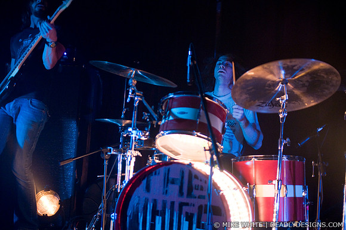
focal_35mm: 45
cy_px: 115
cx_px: 173
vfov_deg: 29.8
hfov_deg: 43.7
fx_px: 432
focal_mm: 30
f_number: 1.4
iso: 1000
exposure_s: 1/60
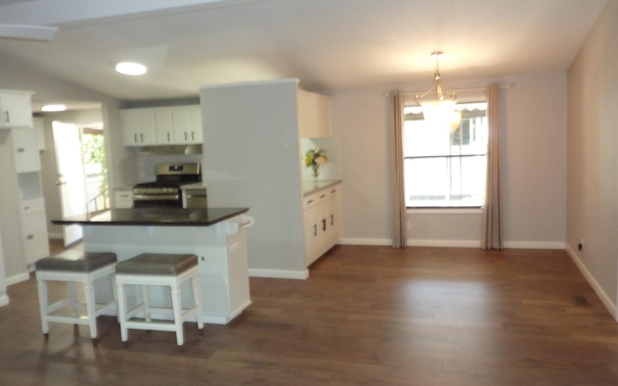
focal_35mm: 31
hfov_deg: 61.2
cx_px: 310
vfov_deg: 40.6
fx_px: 522
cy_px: 203
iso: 250
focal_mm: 4.7
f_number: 3.4
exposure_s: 1/30
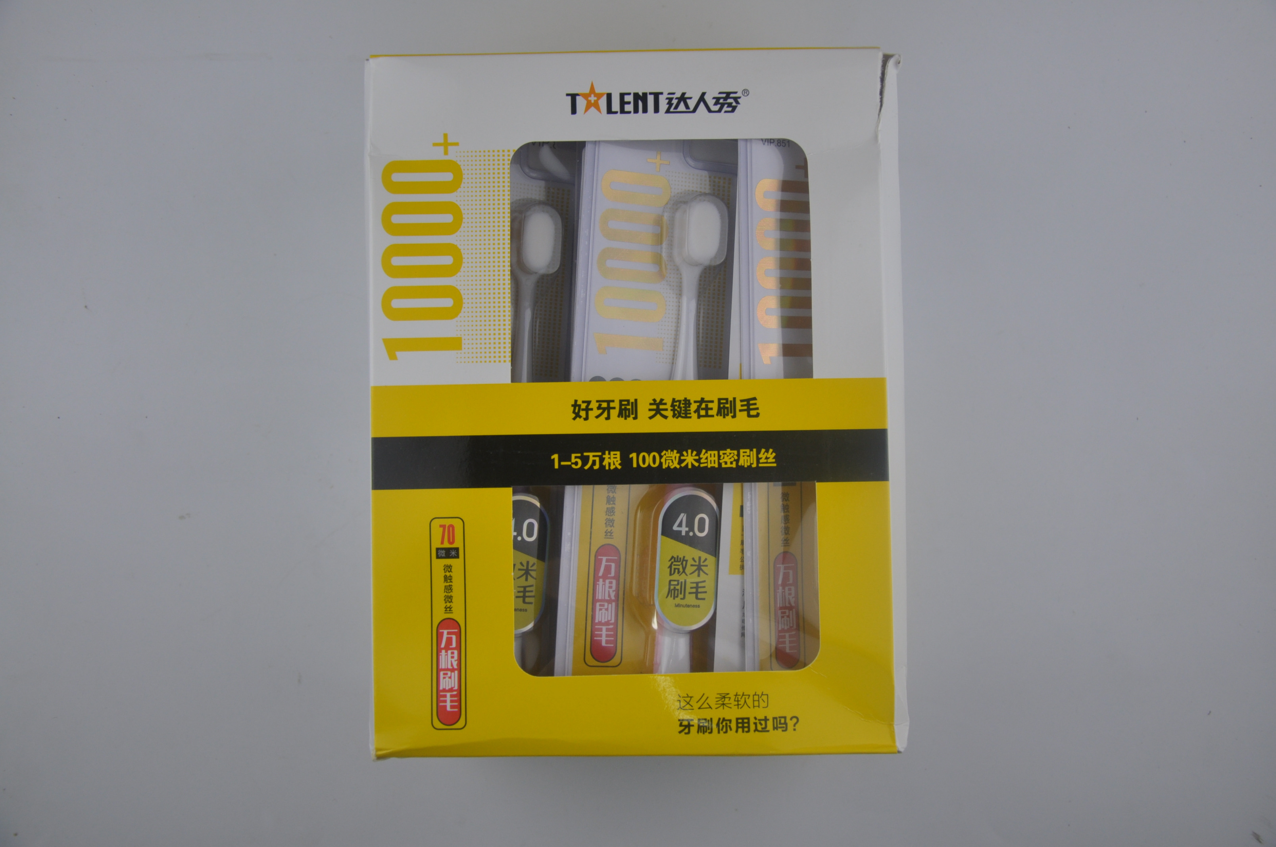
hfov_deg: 49.6
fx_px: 1381
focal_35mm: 39
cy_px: 424
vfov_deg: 34.1
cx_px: 638
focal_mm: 26
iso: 320
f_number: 4
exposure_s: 1/200
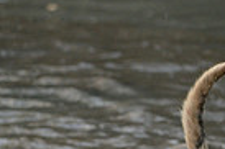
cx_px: 409
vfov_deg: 3.3
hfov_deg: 4.9
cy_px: 139
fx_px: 2597
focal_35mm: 416
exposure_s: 1/640
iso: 2500
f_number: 2.8
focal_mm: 98
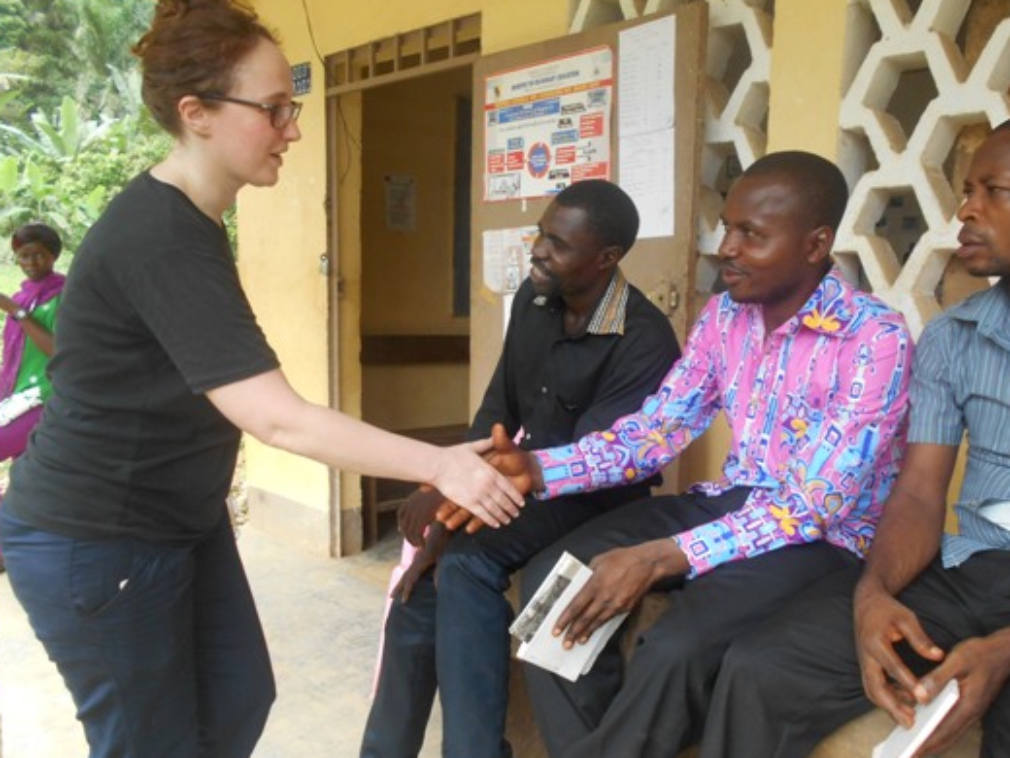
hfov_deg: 59.8
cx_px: 557
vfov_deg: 46.7
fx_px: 875
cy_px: 416
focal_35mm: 30
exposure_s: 1/250
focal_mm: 4.6
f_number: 3.2
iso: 220
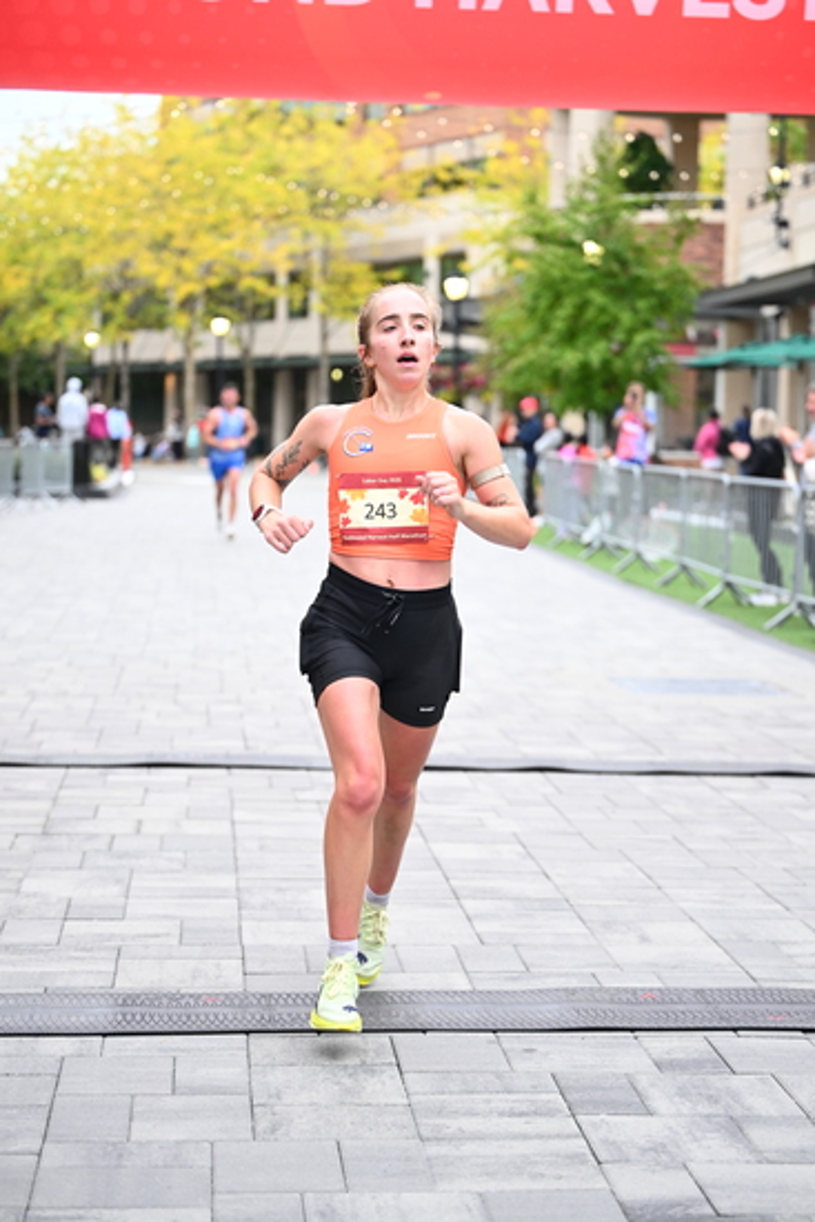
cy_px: 611
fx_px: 2375
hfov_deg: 19.5
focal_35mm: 70
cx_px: 408
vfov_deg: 28.8
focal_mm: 70
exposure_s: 1/800
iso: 1600
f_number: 2.8
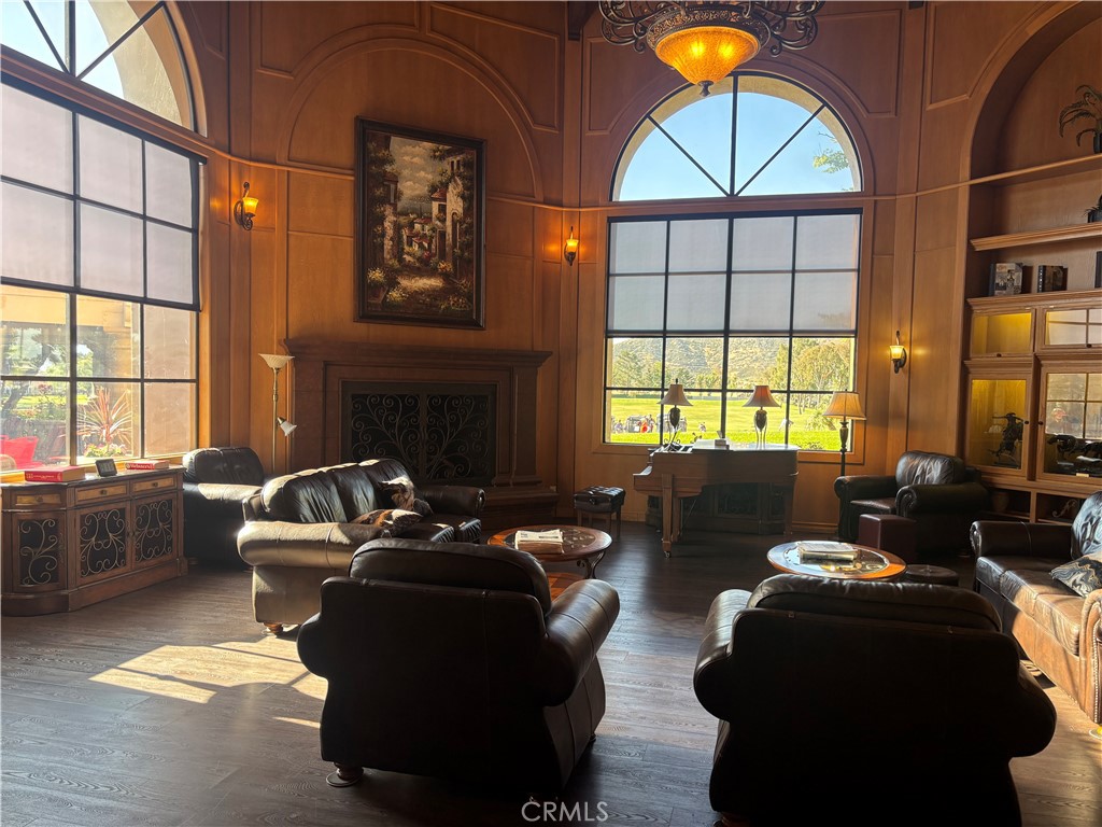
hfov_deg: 67.3
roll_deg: -1.3
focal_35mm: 26
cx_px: 551
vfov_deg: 53.1
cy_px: 414
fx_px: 828
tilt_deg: -2.4
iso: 64
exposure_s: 1/120
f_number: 1.6
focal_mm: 5.96
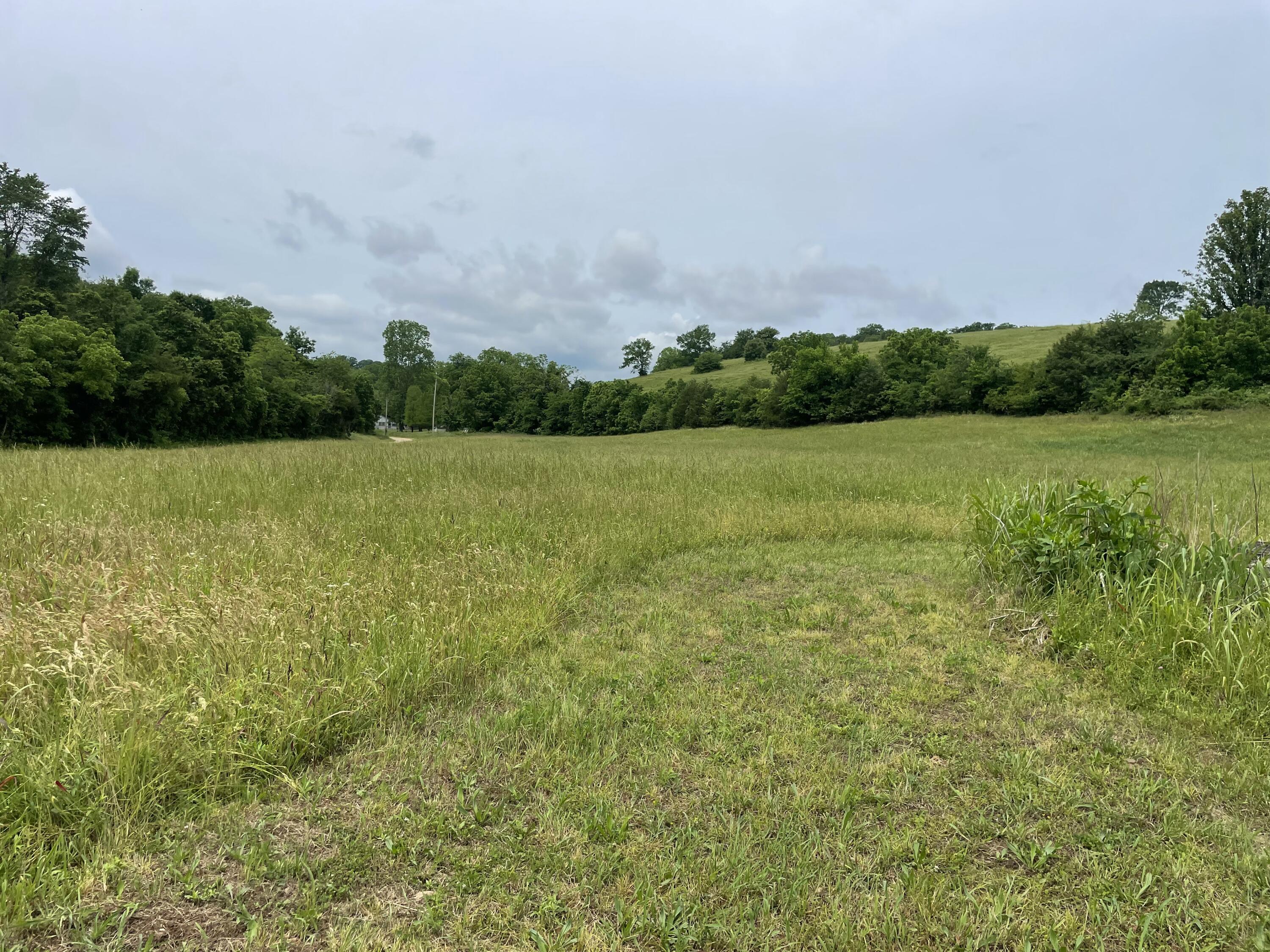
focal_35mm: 26
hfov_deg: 67.3
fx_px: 954
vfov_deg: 53.1
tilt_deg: -0.5
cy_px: 476
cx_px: 635
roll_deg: -2.7
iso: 32
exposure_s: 1/5556
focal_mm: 4.2
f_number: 1.6
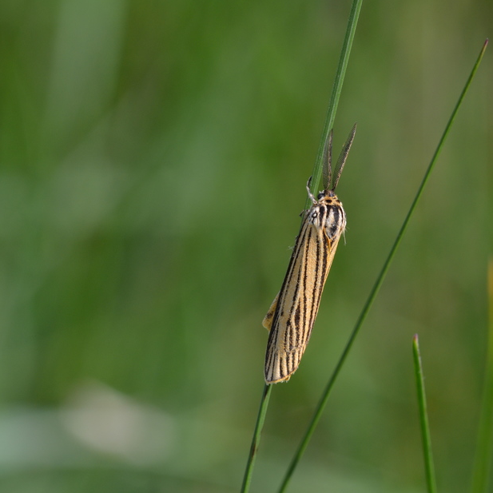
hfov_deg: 4.8
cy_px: 245
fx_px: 5908
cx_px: 292
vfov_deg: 4.8
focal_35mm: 367
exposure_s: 1/250
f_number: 8
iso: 250
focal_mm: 185
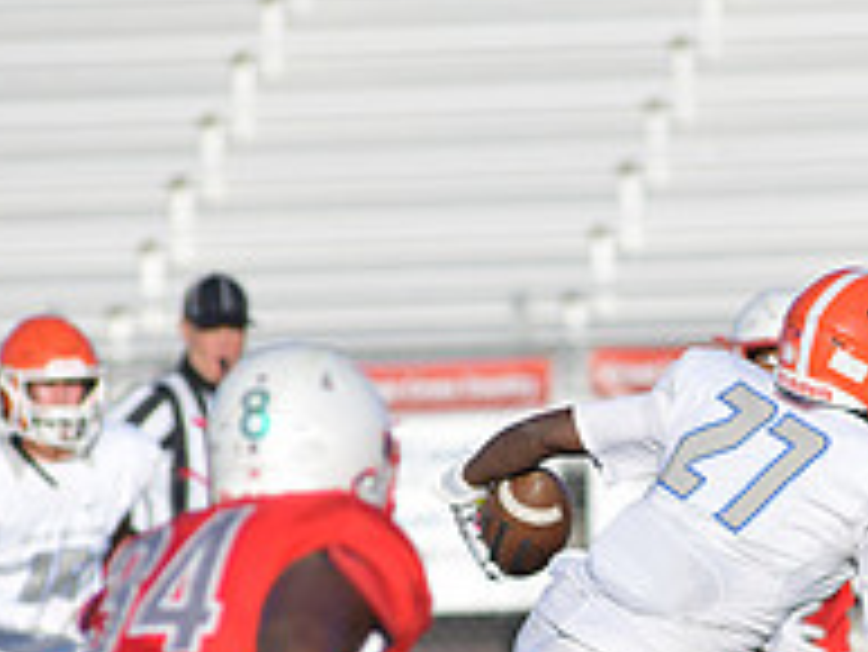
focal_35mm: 866
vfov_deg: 1.7
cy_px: 726
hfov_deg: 2.3
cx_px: 733
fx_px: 21729
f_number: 5
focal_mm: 300
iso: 320
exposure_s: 1/3200
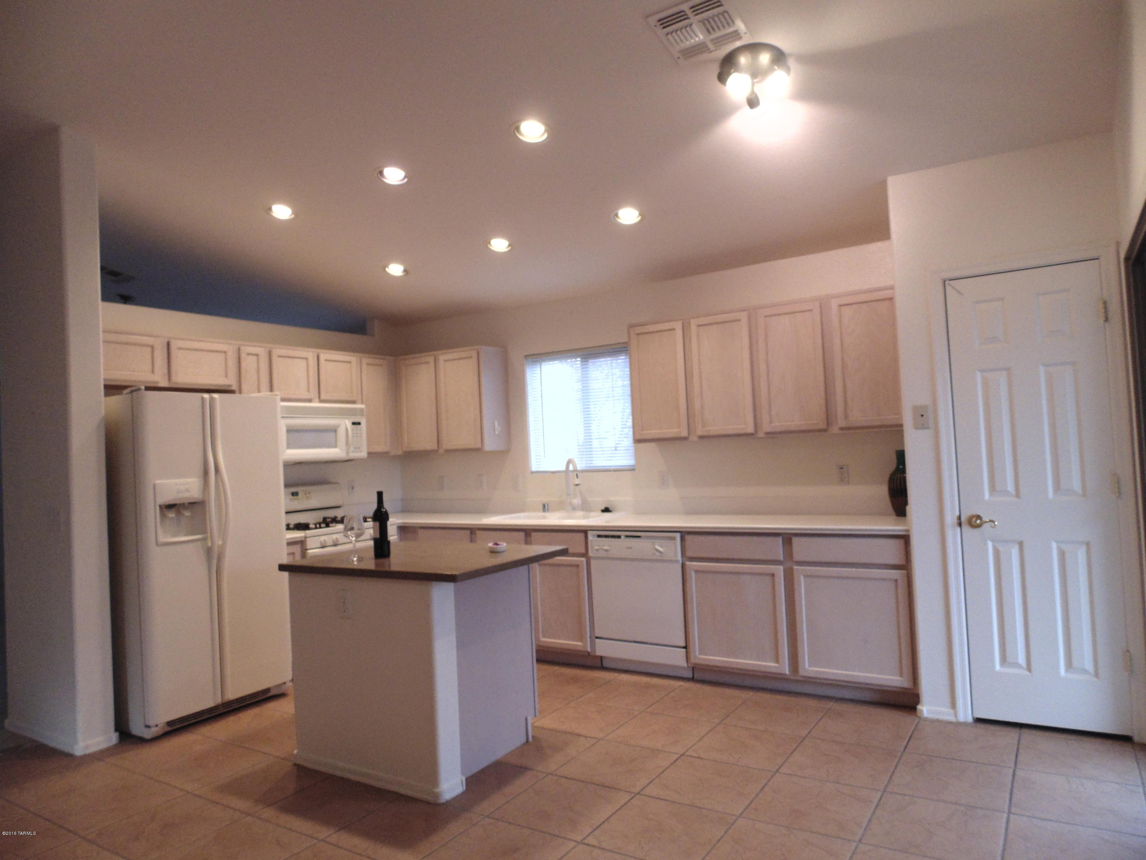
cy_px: 430
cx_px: 573
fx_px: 728
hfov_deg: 76.4
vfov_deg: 61.1
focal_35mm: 22
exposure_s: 1/30
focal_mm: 4
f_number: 3.1
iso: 200
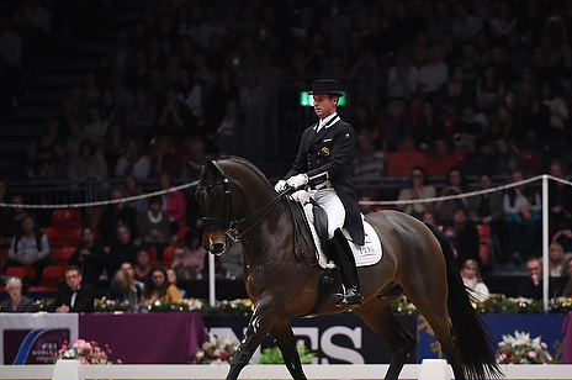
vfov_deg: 3.5
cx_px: 370
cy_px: 244
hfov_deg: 5.3
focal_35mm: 389
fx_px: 6172
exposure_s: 1/800
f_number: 4
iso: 6400
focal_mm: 300
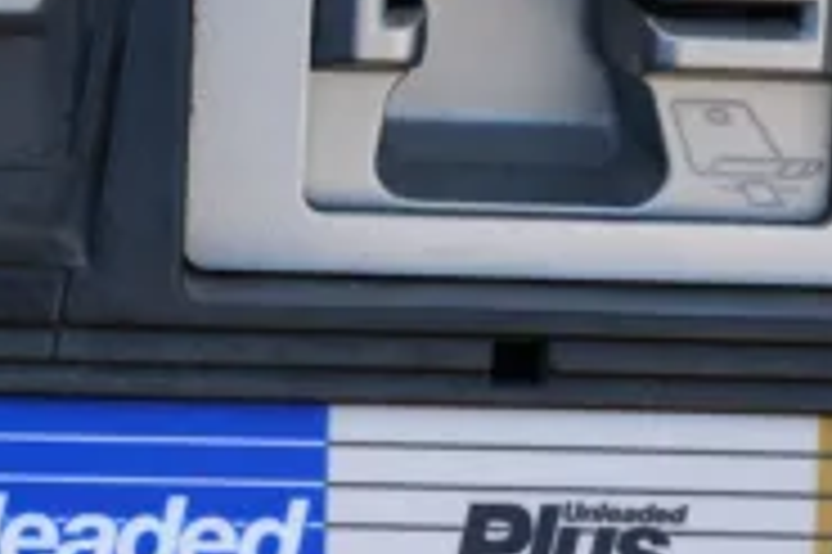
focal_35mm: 203
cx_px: -193
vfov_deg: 6.6
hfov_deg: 10.0
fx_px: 4687
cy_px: 874
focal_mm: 50
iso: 200
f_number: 2
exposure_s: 1/1600
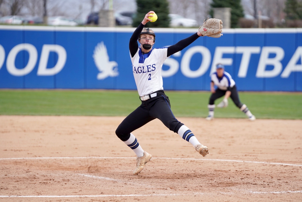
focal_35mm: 200
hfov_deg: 10.3
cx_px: 151
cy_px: 101
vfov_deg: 6.9
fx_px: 1679
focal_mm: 200
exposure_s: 1/2500
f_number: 3.5
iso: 640
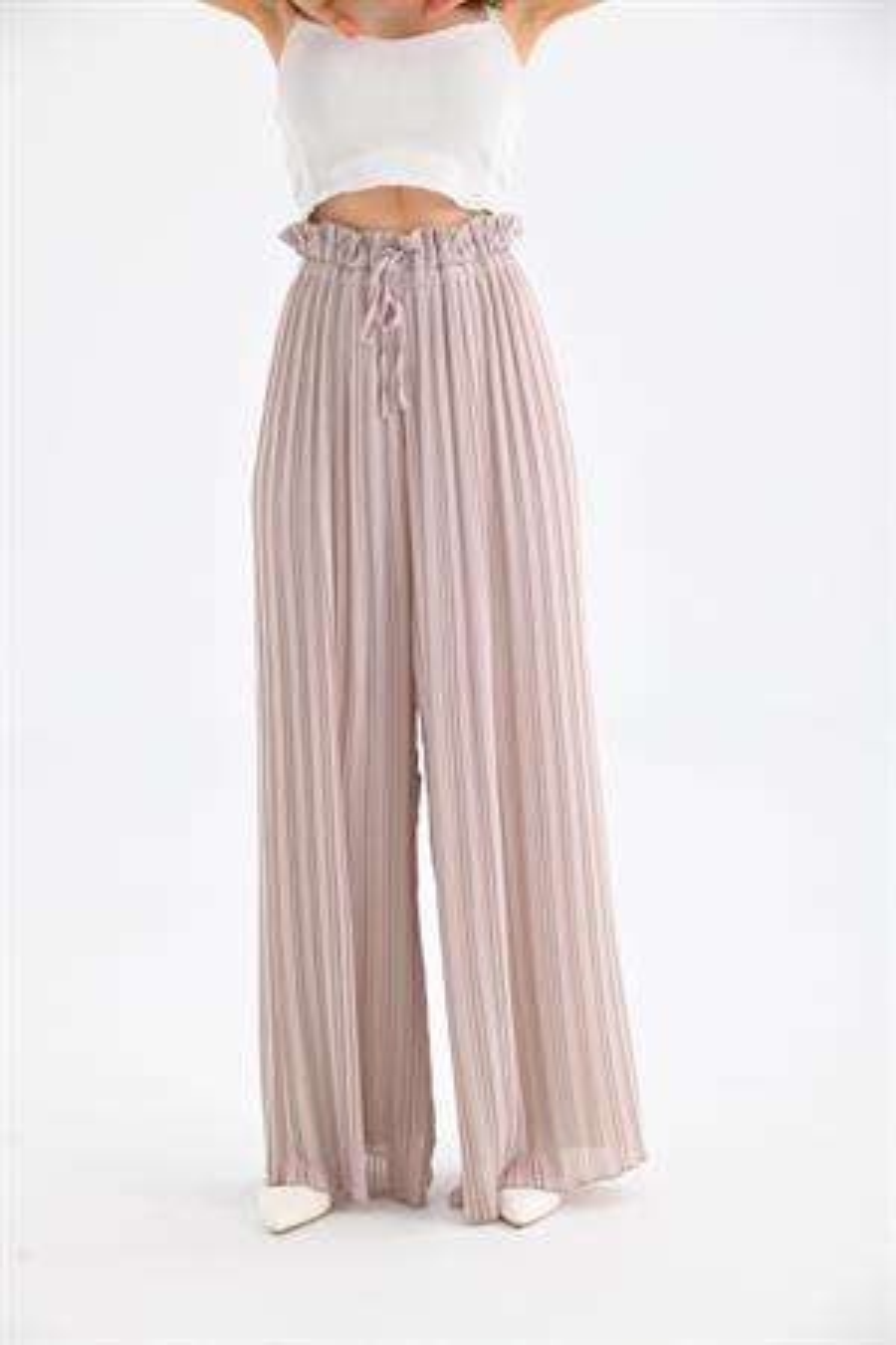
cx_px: 448
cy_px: 672
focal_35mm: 65
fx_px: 2426
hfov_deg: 20.9
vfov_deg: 31.0
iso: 160
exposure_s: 1/125
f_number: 6.3
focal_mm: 65
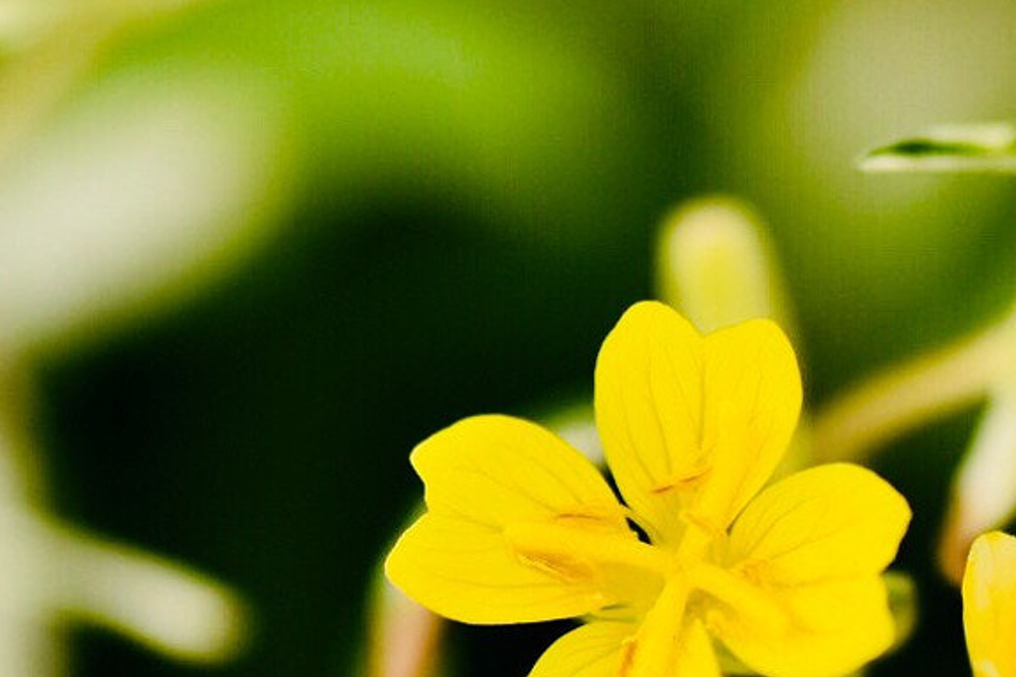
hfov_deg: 5.5
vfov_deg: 3.6
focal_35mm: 377
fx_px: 10639
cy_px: 196
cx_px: 647
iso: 280
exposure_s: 1/1000
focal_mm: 90
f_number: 4
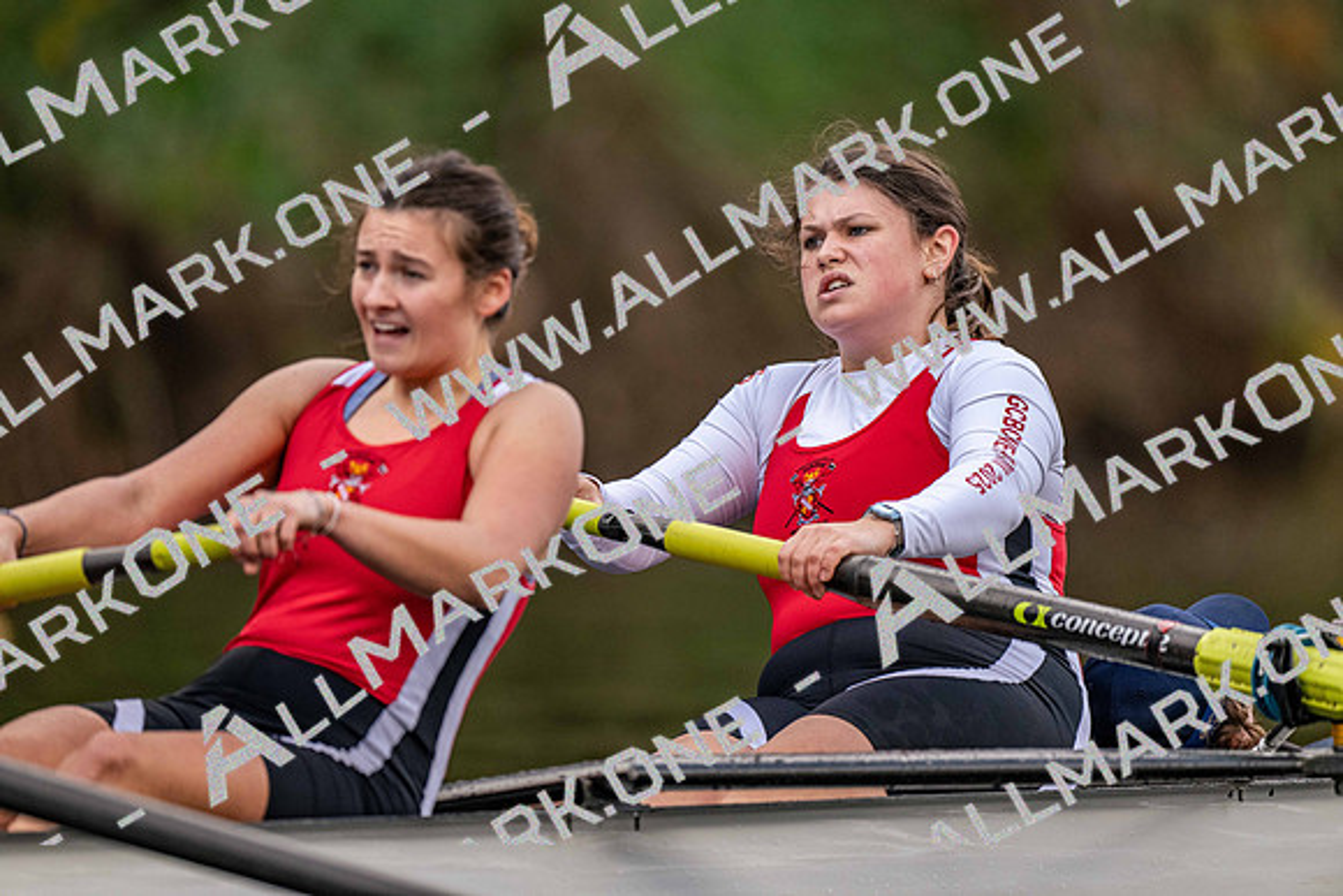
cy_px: 448
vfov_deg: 2.3
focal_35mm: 600
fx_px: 22388
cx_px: 672
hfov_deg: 3.4
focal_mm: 600
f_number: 4
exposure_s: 1/2500
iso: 1800
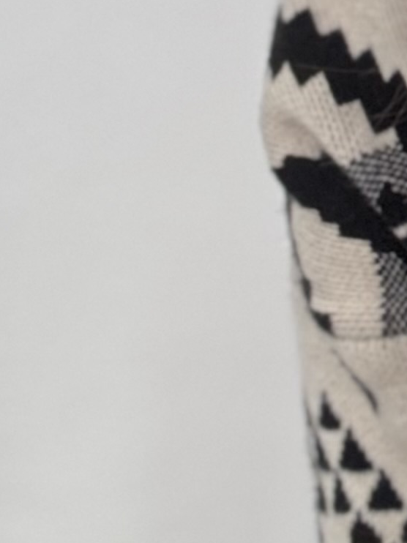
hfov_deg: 10.2
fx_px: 1961
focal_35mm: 125
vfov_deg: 14.4
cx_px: 995
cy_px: -332
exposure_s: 1/60
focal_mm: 2.69
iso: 100
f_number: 1.9
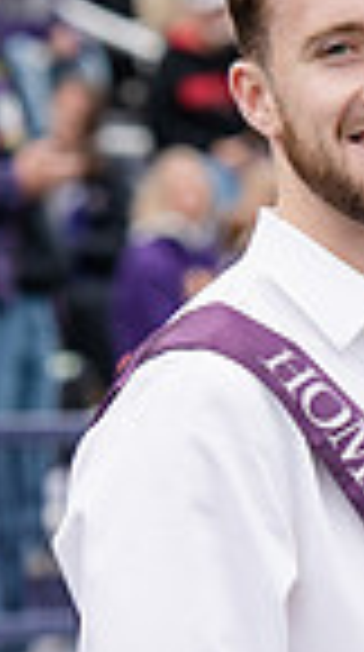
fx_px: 8107
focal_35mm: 470
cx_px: 373
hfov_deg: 2.6
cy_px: 506
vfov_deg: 4.6
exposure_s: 1/1250
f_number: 4
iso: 400
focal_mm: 112
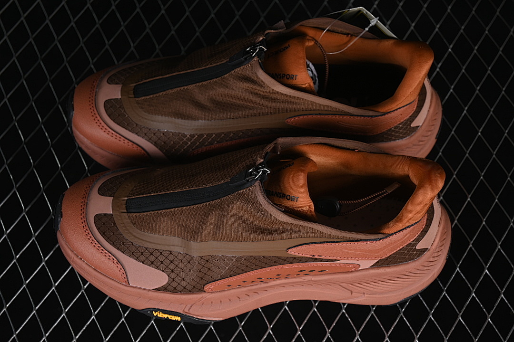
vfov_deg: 18.2
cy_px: 171
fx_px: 1071
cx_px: 257
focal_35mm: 75
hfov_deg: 27.0
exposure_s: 1/80
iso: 160
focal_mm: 50
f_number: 6.3
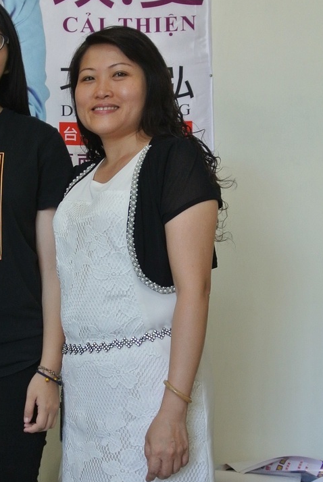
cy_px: 283
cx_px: 20
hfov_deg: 21.1
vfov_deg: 31.8
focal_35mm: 63
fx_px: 845
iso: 400
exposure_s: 1/50
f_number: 3.5
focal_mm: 11.4
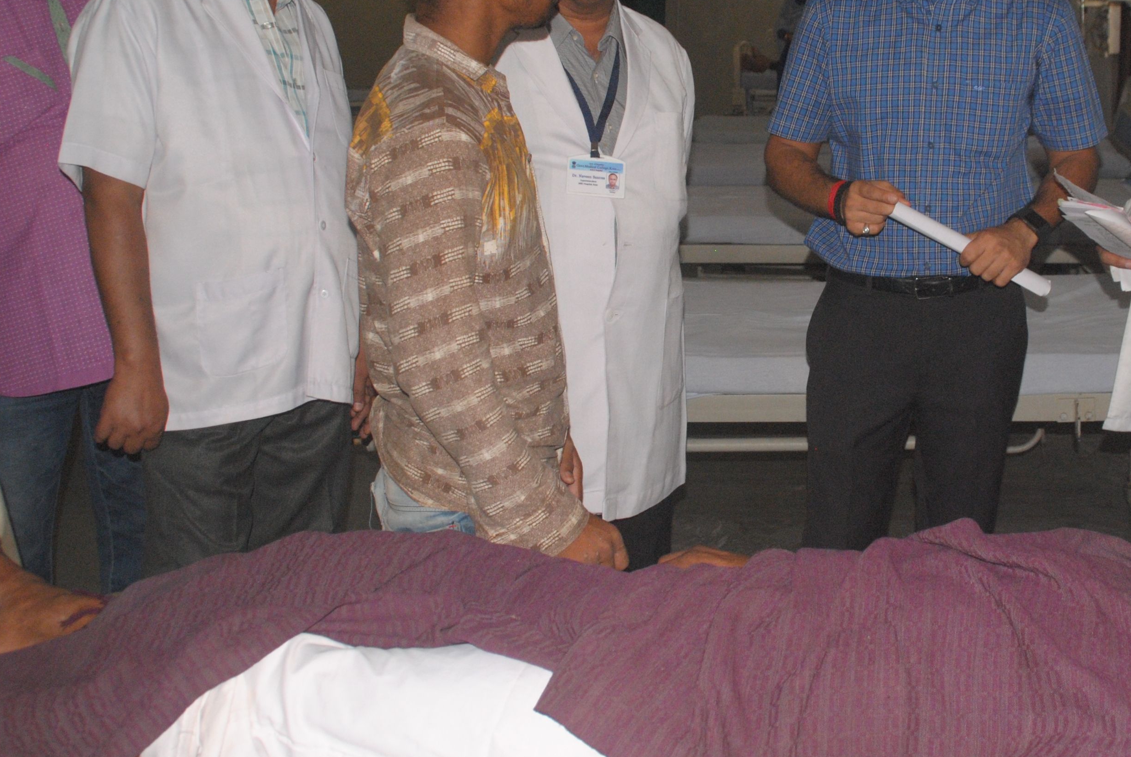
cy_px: 296
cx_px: 804
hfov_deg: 37.5
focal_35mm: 52
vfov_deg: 26.0
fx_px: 1636
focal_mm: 22
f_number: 5.6
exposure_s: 1/125
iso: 800
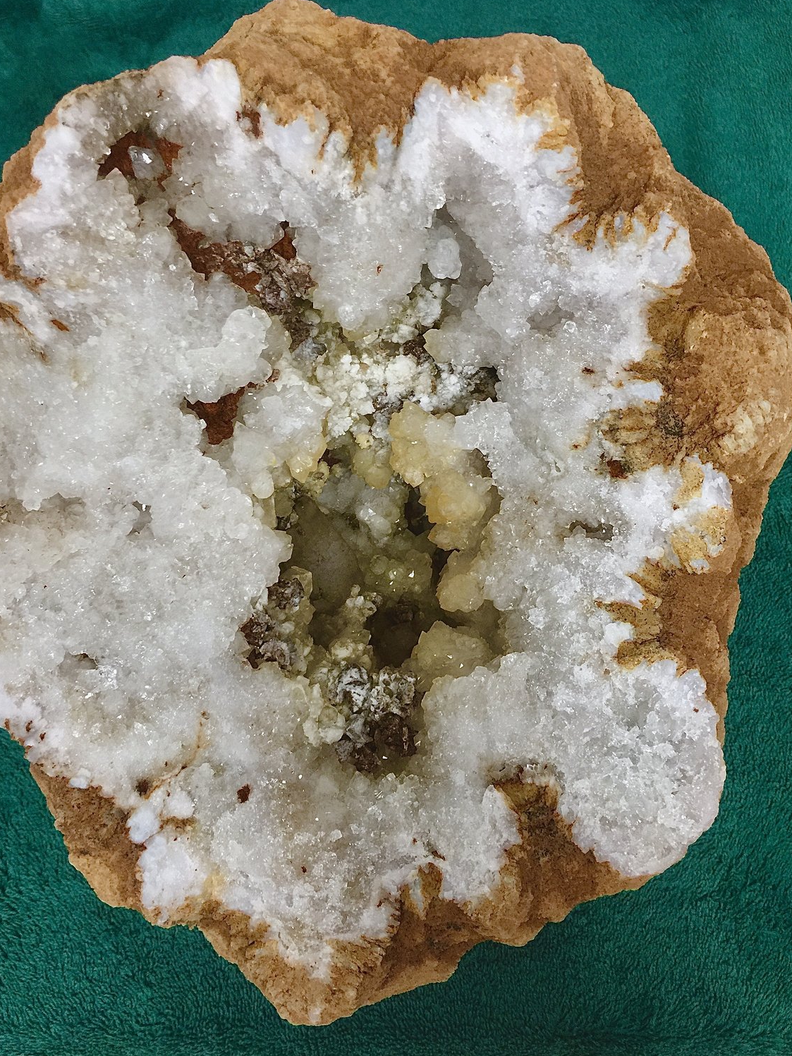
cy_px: 520
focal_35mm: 31
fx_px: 946
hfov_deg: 45.4
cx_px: 386
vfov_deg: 58.3
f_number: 2.2
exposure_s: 1/15
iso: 64
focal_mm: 4.15
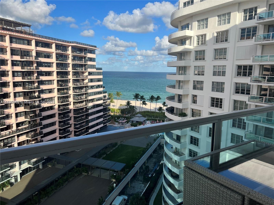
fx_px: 206
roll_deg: -0.1
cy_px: 102
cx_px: 137
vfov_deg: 53.1
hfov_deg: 67.3
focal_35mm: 26
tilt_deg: -8.1
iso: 50
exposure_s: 1/4444
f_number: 1.5
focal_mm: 5.7
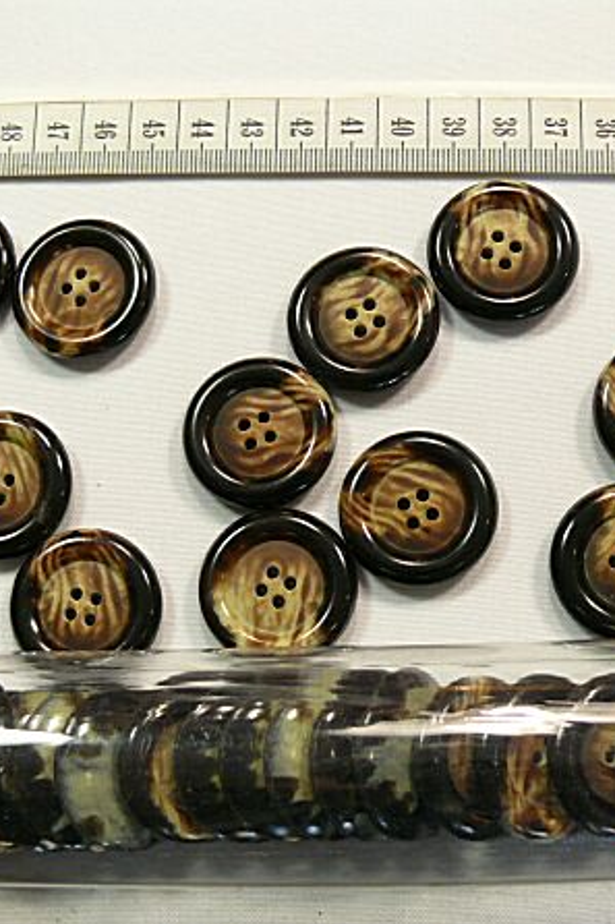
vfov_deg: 40.4
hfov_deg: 27.4
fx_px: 1257
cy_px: 462
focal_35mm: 49
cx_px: 371
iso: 200
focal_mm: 7.4
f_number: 3.2
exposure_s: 1/50
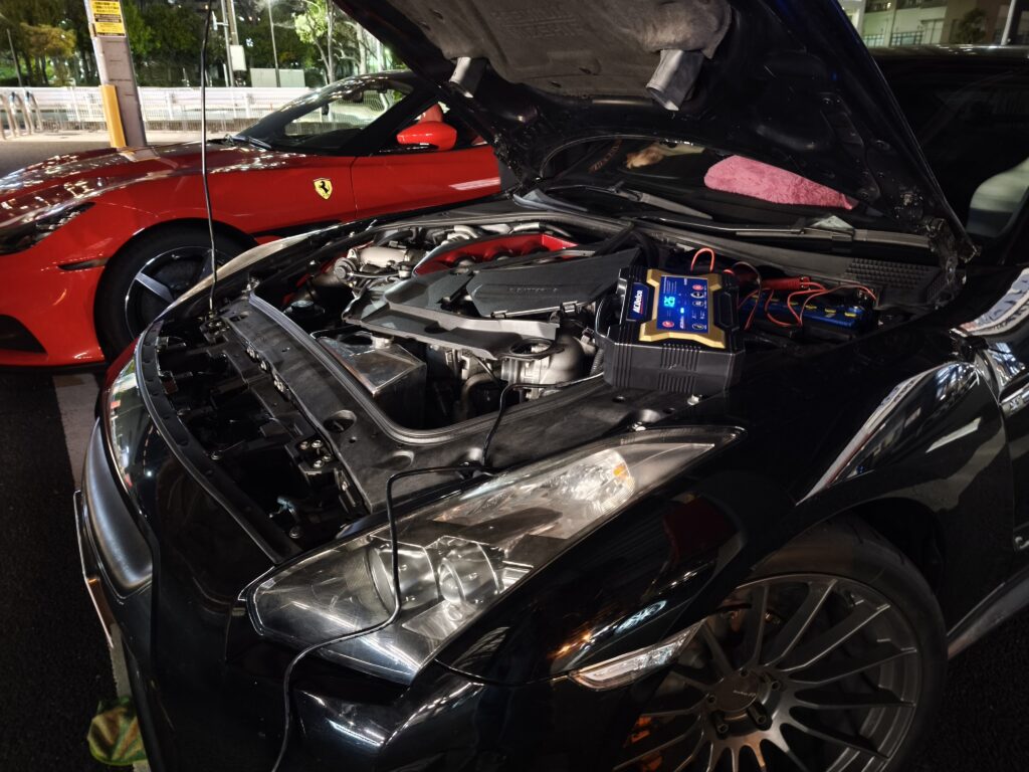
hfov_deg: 73.9
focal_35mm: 23
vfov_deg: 58.9
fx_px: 684
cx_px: 514
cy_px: 386
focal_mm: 6.57
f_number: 1.6
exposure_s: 1/10
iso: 5000
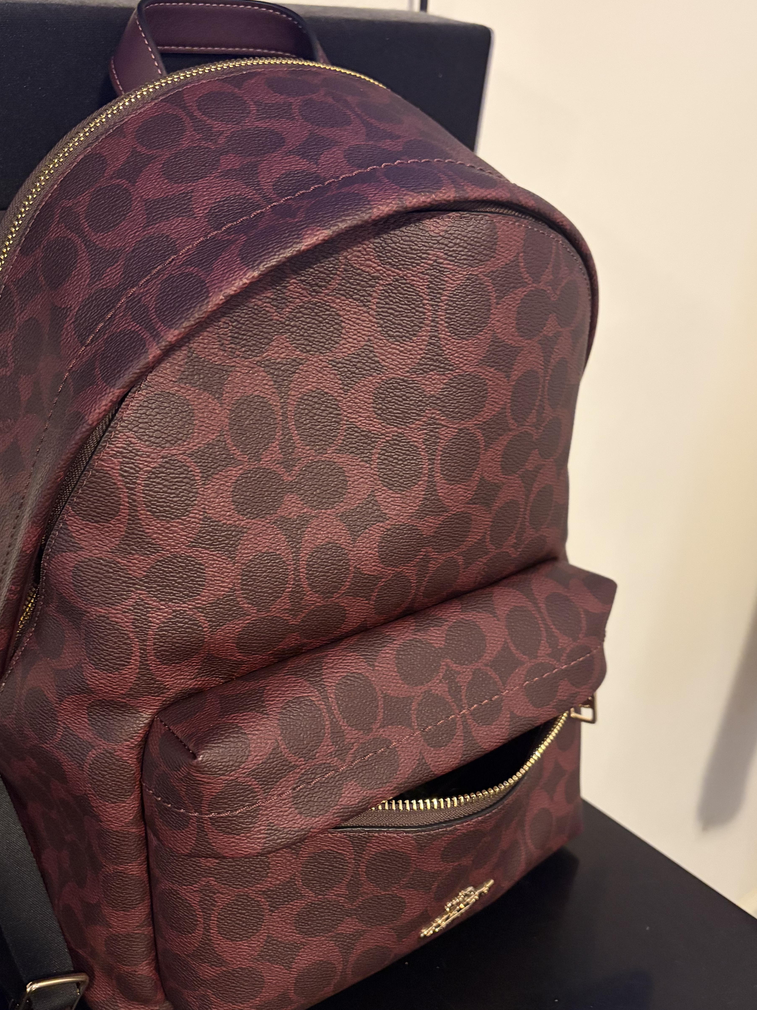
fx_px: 904
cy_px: 511
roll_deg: +0.2
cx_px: 363
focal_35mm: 31
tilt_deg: -23.4
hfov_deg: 45.4
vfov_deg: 58.4
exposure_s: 1/30
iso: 640
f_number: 1.6
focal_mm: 5.96
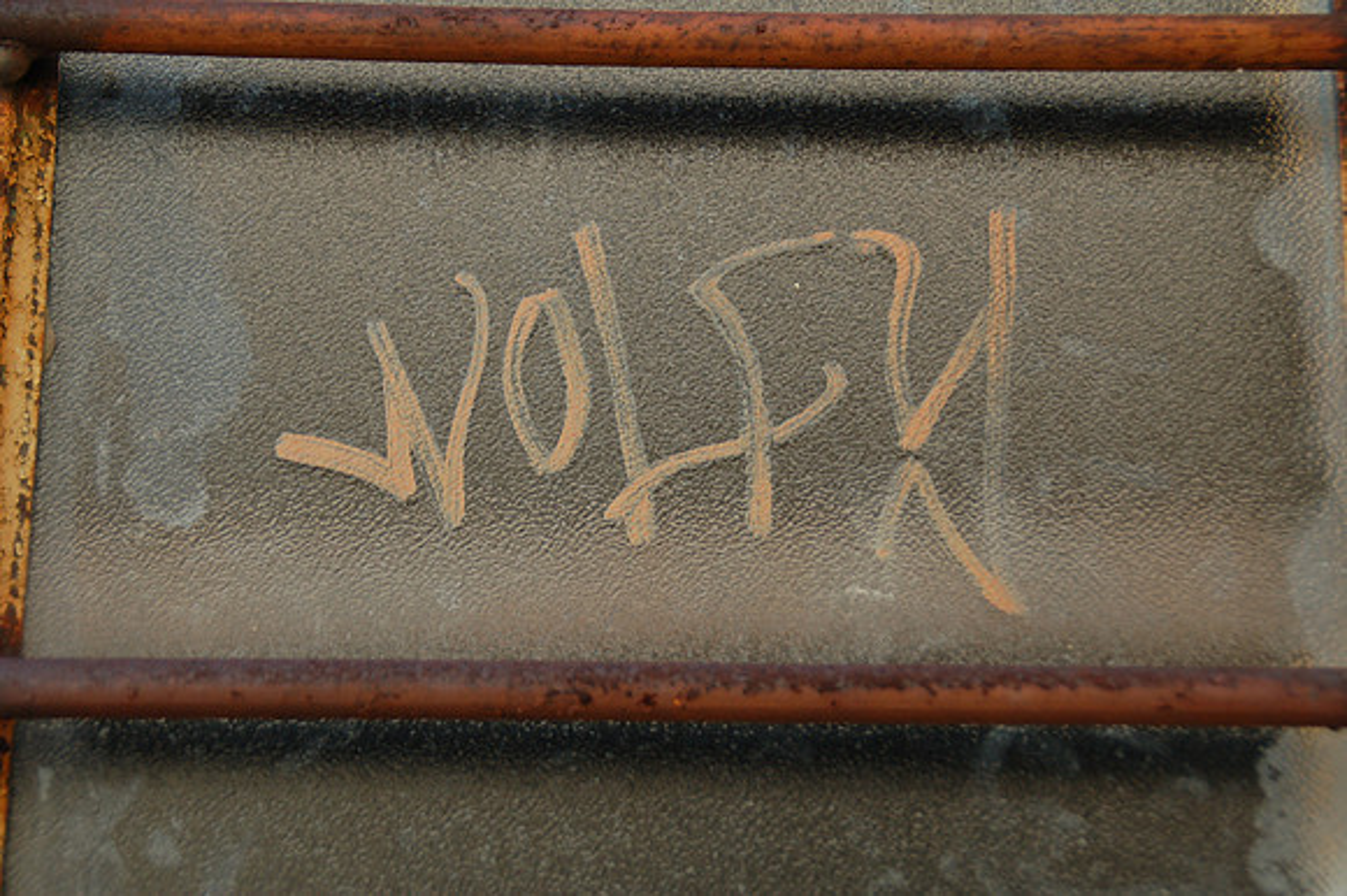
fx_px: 3365
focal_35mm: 90
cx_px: 674
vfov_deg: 15.2
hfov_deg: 22.6
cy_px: 448
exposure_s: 1/160
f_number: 5.3
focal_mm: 60
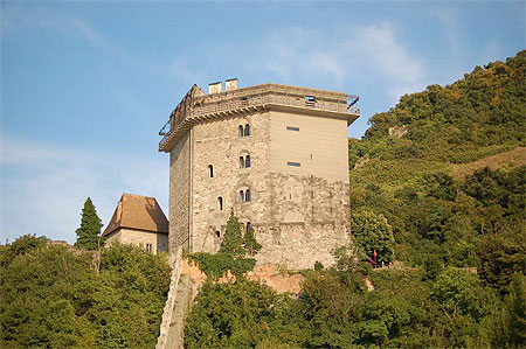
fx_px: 1204
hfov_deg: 24.6
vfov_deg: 16.5
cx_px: 263
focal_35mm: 82
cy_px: 174
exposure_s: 1/1000
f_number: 4
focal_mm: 55
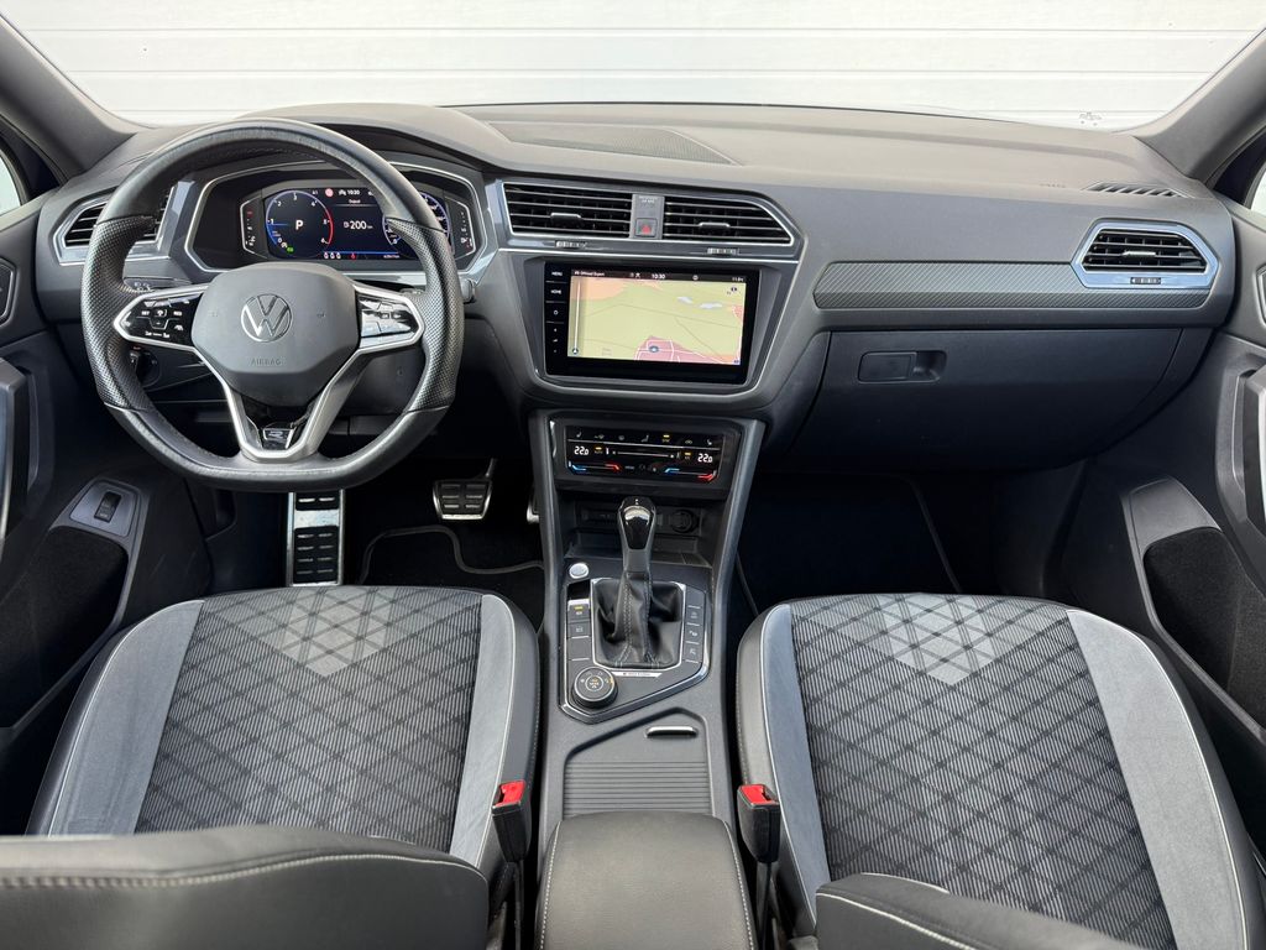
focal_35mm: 24
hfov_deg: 71.6
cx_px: 633
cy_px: 475
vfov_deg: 56.8
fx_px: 878
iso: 160
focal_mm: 6.76
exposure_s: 1/109
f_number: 1.78
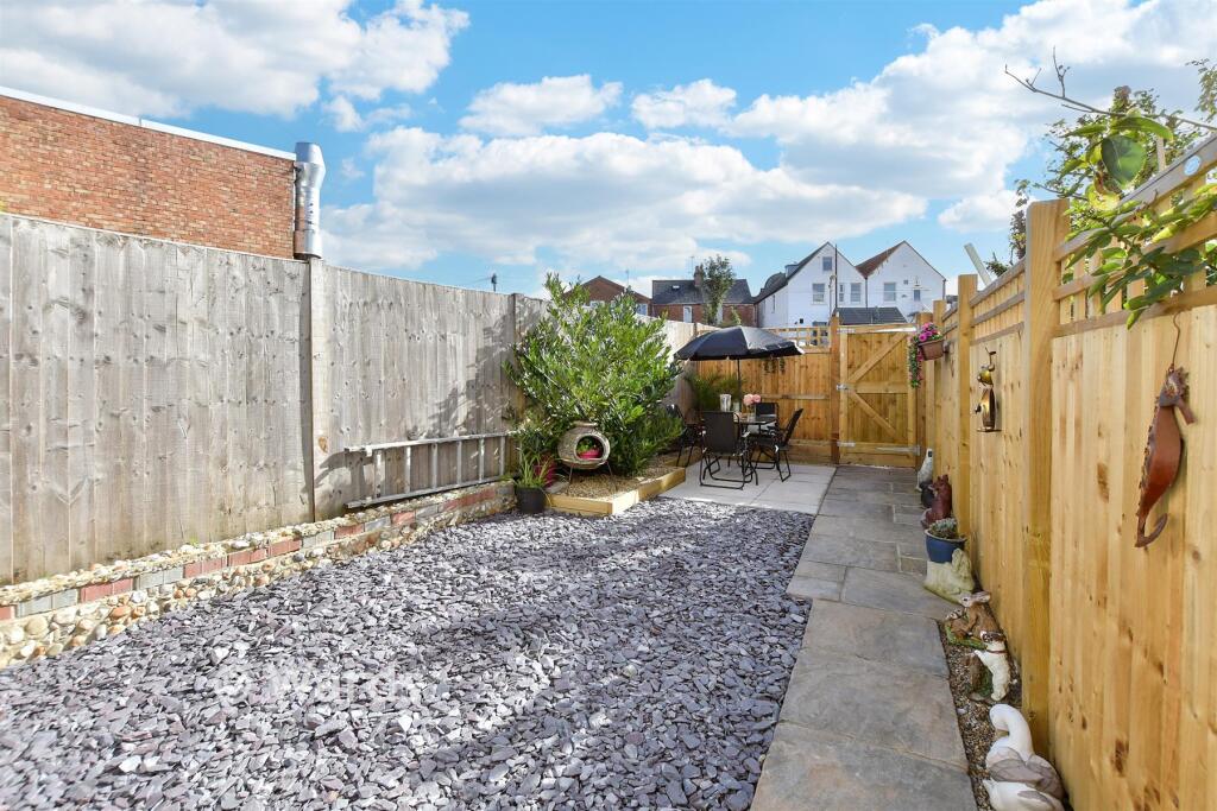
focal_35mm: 15
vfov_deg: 77.3
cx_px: 608
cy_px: 406
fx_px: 507
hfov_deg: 100.4
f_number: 6.3
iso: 160
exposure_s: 1/250
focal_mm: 10
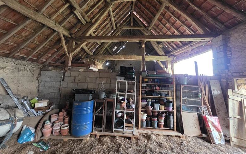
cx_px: 123
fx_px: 94
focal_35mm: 14
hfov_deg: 105.3
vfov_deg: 78.3
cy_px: 67
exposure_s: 1/50
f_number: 1.9
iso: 800
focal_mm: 2.2
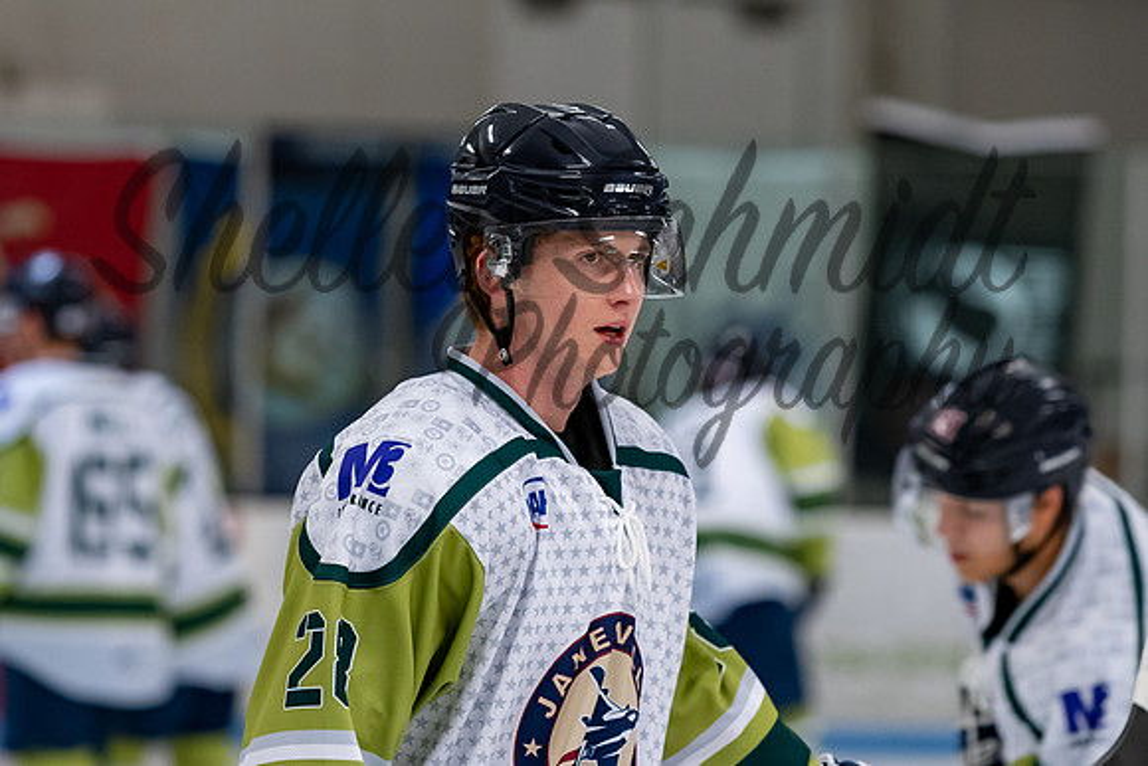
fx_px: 8302
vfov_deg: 5.3
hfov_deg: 7.9
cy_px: 352
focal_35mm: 260
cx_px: 595
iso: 2000
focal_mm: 155
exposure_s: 1/800
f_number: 3.2
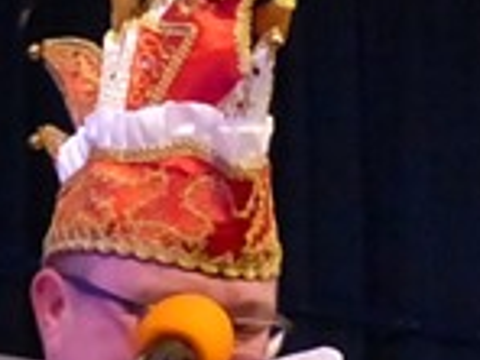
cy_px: 345
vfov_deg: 3.0
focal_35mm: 501
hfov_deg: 4.0
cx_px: 149
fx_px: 6947
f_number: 4
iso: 1600
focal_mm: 21.8
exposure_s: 1/200
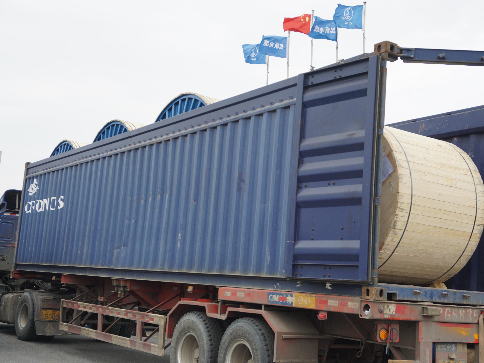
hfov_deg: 38.9
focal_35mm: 49
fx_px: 685
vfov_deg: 29.7
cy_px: 181
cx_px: 264
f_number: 7.1
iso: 100
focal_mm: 30
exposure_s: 1/100
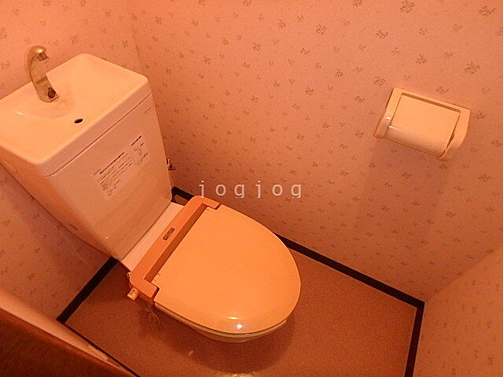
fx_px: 305
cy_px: 188
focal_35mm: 21
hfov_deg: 79.0
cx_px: 252
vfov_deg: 63.4
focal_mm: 3.7
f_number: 3.5
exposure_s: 1/30
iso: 400
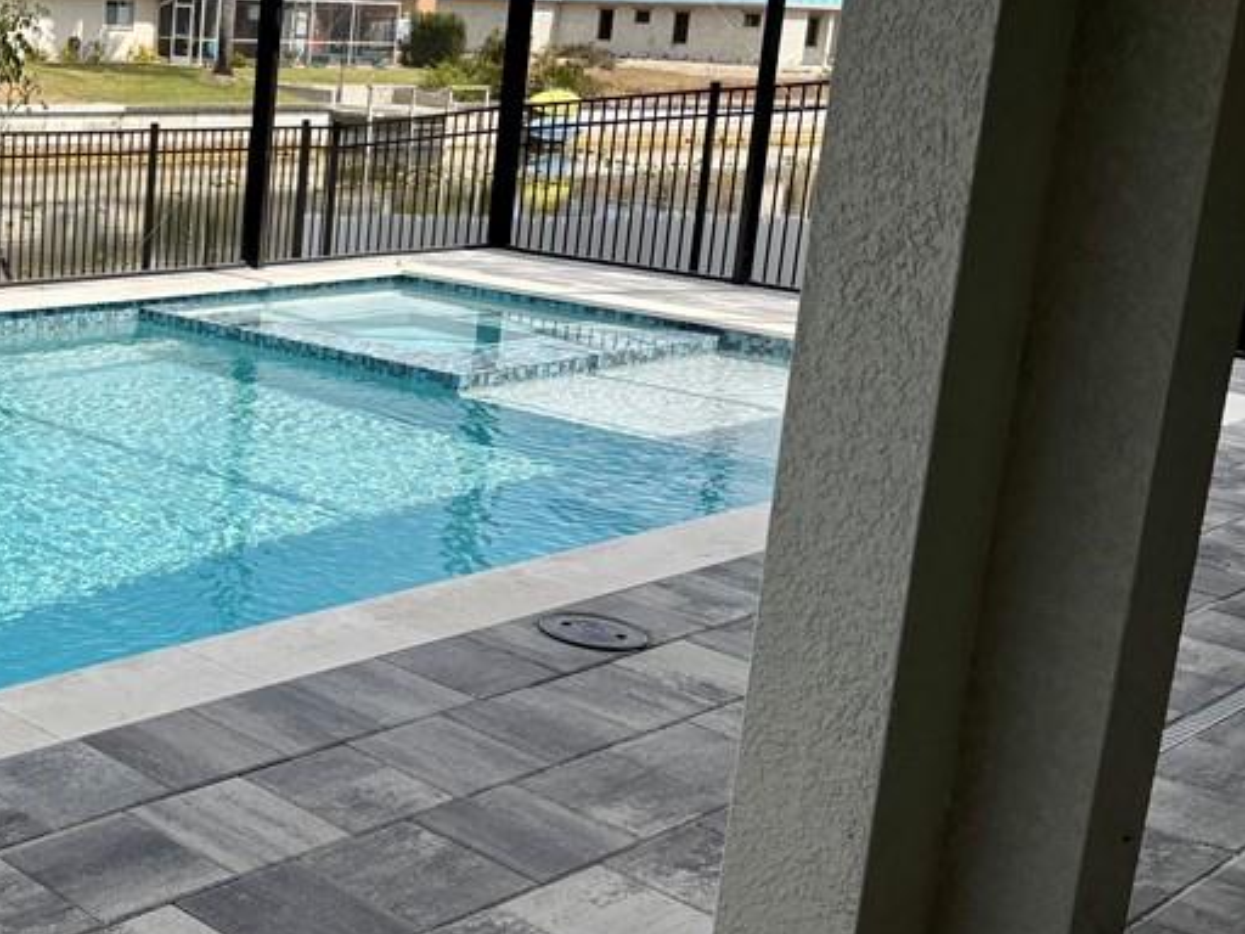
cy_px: 457
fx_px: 1870
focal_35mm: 52
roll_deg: -3.6
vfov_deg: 28.0
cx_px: 24
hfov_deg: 33.9
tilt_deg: -11.3
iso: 50
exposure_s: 1/2865
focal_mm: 5.96
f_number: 1.6
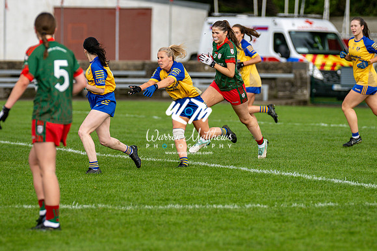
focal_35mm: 330
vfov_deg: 4.2
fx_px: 3454
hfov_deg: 6.2
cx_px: 188
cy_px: 126
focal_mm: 220
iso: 320
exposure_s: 1/3200
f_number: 2.8
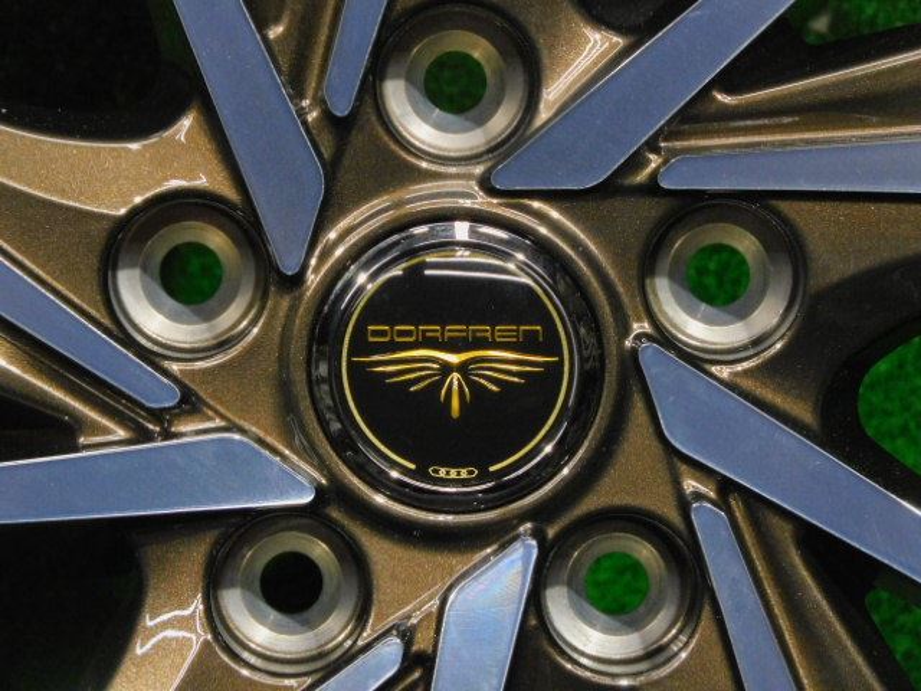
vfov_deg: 3.3
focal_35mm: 450
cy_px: 346
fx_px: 11973
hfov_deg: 4.4
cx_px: 460
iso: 800
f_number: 5.6
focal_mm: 80.6
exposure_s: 1/50
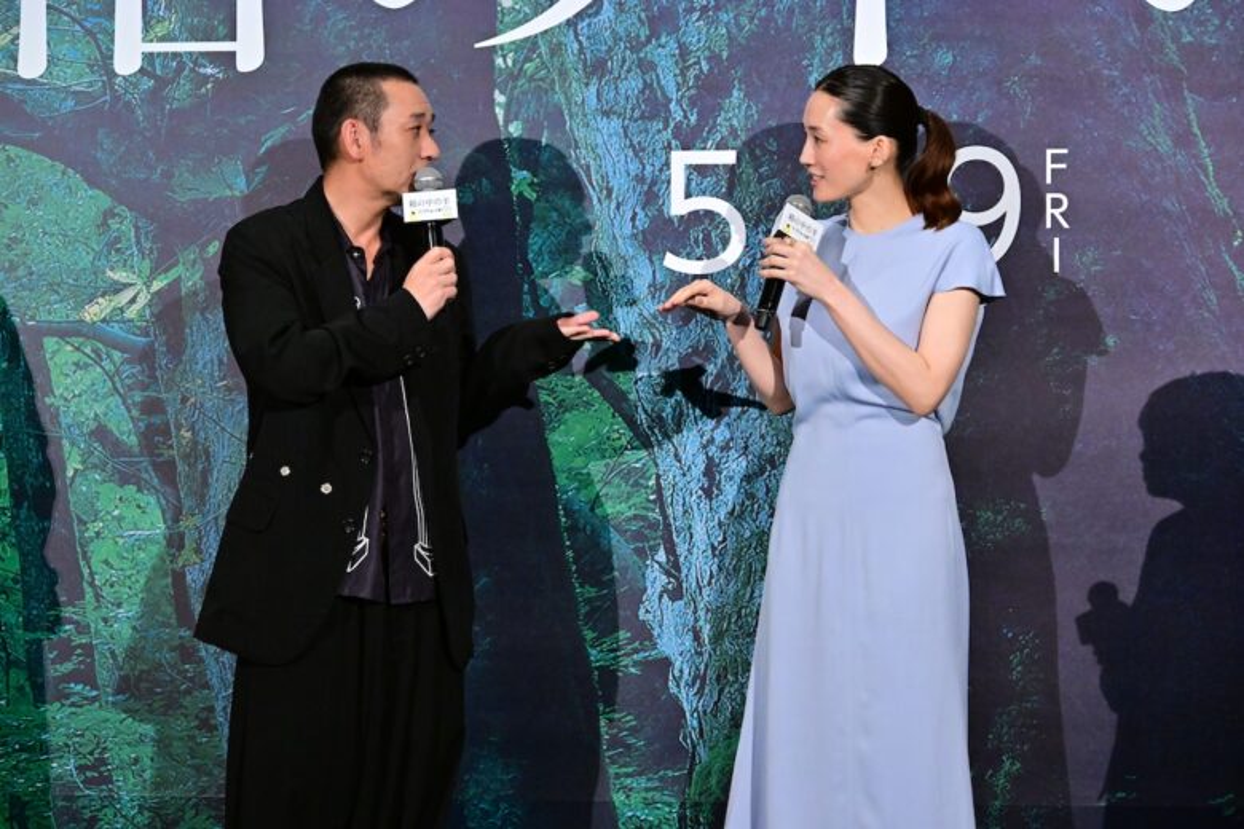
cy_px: 414
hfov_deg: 21.0
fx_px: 3352
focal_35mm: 97
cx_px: 622
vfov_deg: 14.1
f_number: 6.3
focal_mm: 97
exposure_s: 1/250
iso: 6400
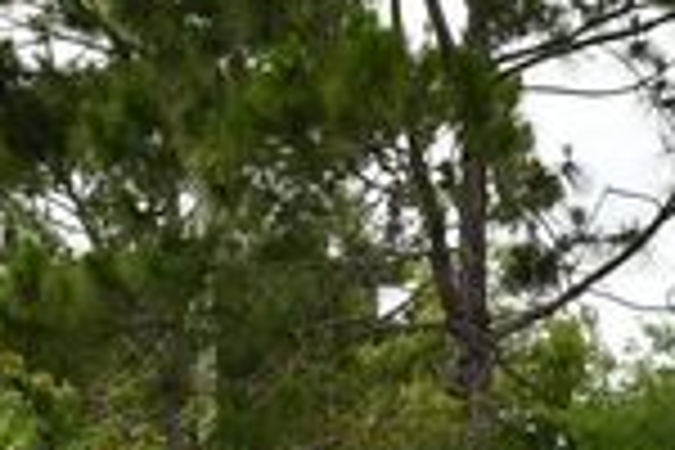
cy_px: 832
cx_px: 252
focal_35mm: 188
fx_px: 3525
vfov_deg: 7.1
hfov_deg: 10.9
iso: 110
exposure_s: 1/250
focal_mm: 22
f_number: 8
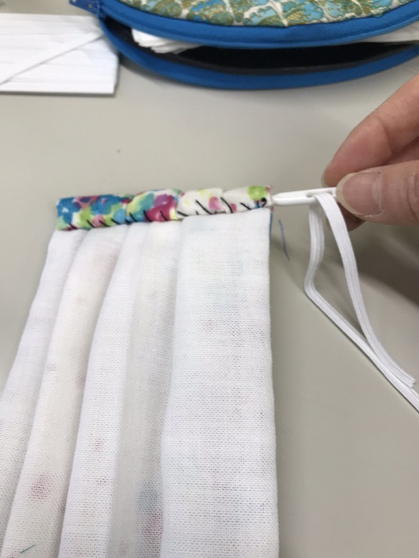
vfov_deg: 61.7
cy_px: 284
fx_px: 468
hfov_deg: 48.2
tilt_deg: -60.0
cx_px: 215
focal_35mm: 29
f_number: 1.8
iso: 25
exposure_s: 1/100
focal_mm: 3.99
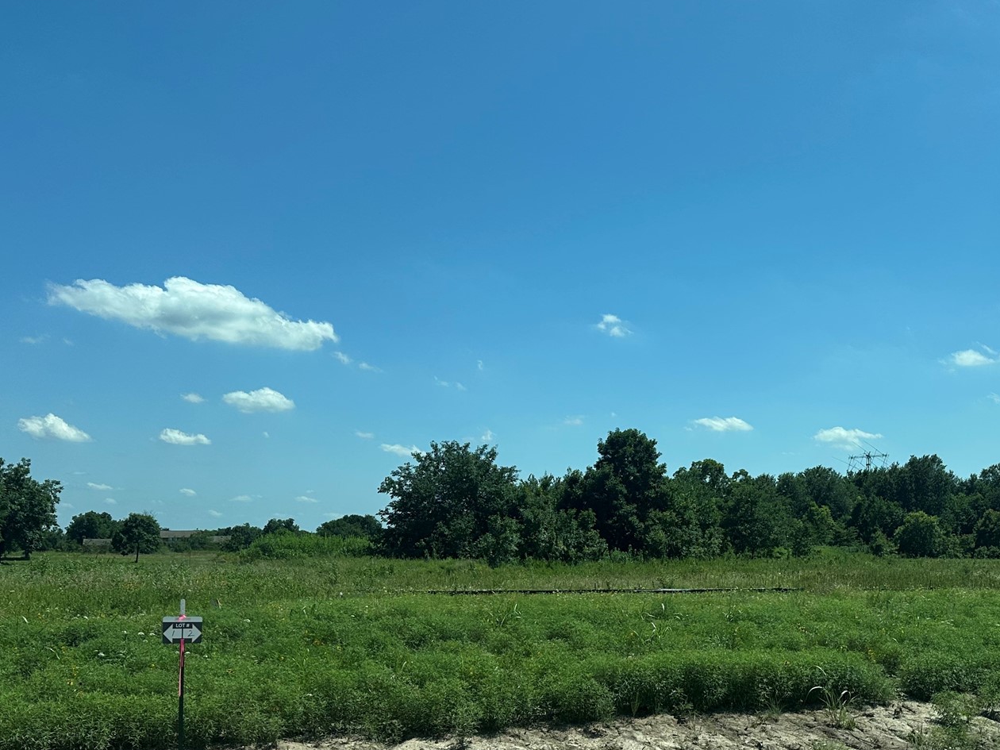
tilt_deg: +0.8
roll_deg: +0.6
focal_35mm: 39
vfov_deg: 36.1
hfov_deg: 46.9
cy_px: 546
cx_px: 686
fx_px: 1127
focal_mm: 6.86
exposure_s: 1/5848
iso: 80
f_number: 1.78
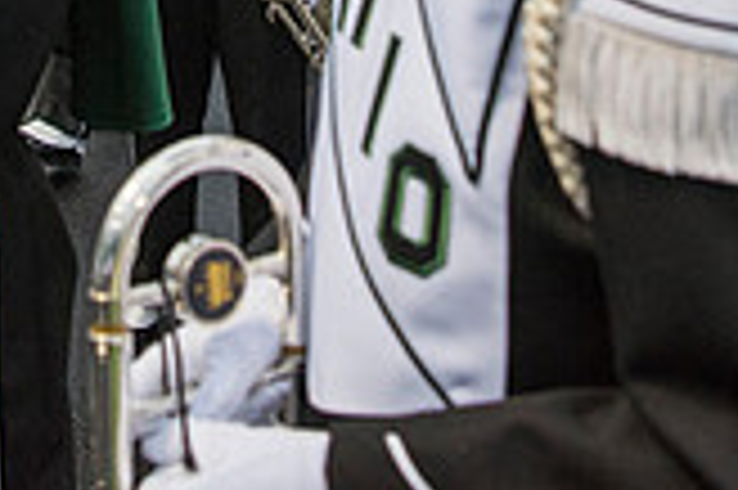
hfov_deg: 23.5
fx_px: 1741
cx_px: 135
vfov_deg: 14.3
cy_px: -366
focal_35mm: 85
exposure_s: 1/800
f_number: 3.2
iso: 2000
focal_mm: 24
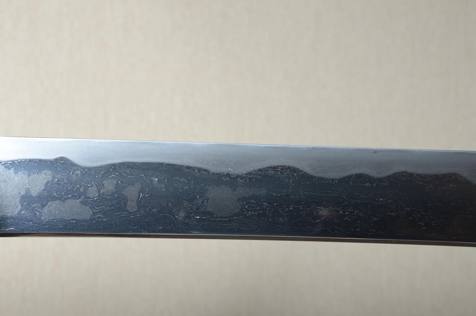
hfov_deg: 21.9
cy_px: 158
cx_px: 238
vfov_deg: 14.7
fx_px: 1229
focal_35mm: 93
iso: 400
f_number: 11
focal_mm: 62
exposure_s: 1/2
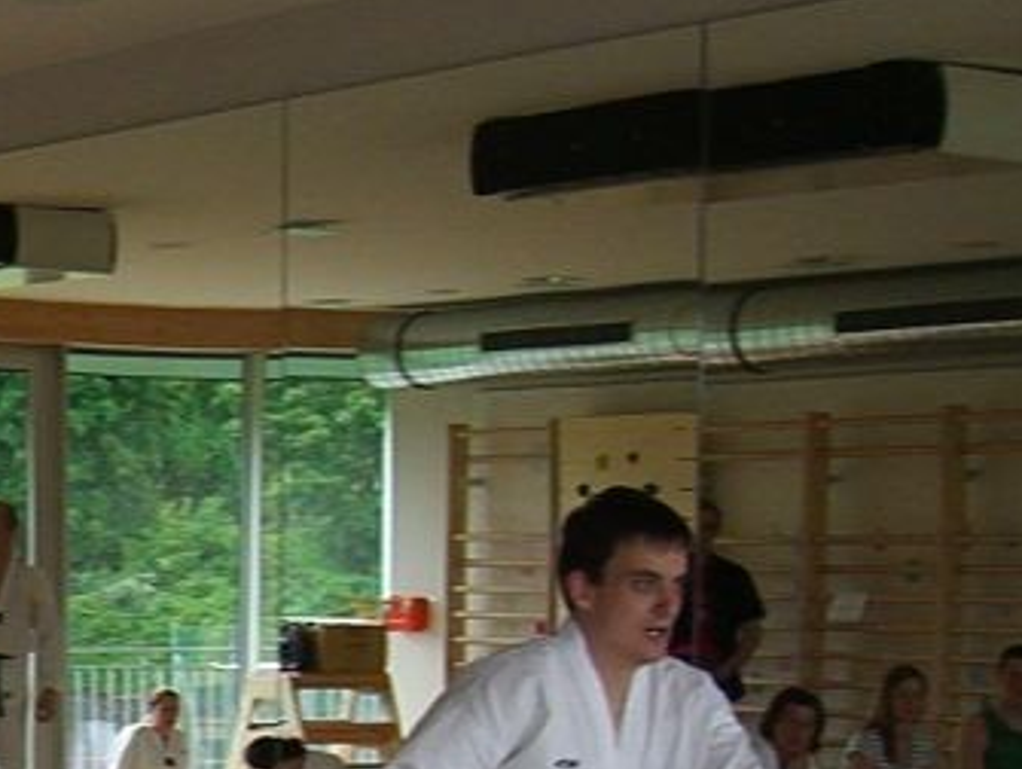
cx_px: -479
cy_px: 946
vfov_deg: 12.5
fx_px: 3428
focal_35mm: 116
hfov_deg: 15.7
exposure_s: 1/640
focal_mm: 7.9
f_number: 2.8
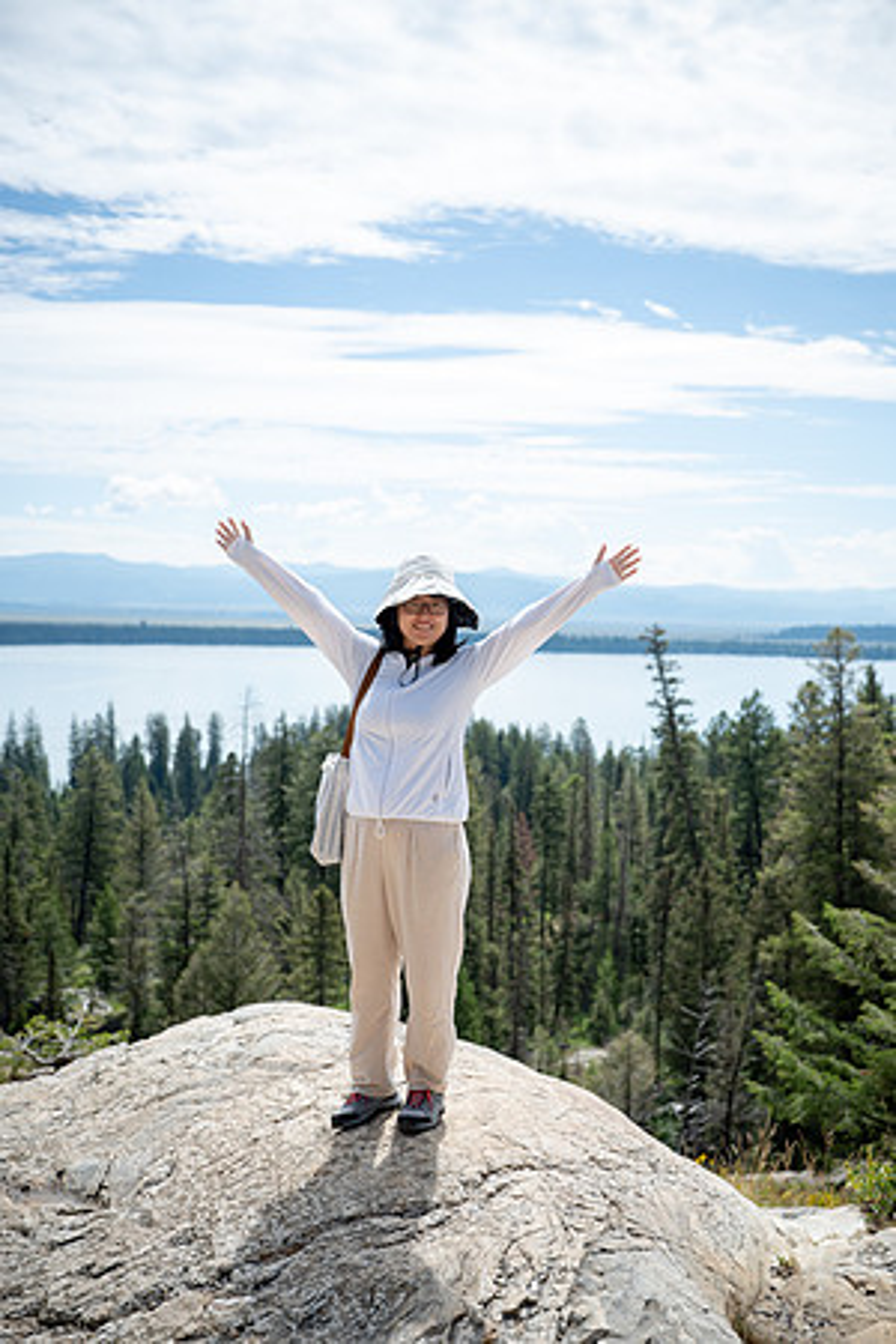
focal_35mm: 36
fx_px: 1344
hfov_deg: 36.9
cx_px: 448
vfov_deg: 53.1
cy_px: 672
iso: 100
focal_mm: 36
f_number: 2.8
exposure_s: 1/1600
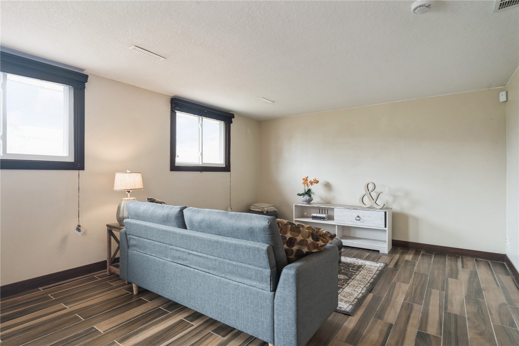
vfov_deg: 67.4
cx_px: 260
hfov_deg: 90.0
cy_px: 173
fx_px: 259
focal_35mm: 18
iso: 400
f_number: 10
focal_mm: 18
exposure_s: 1/4
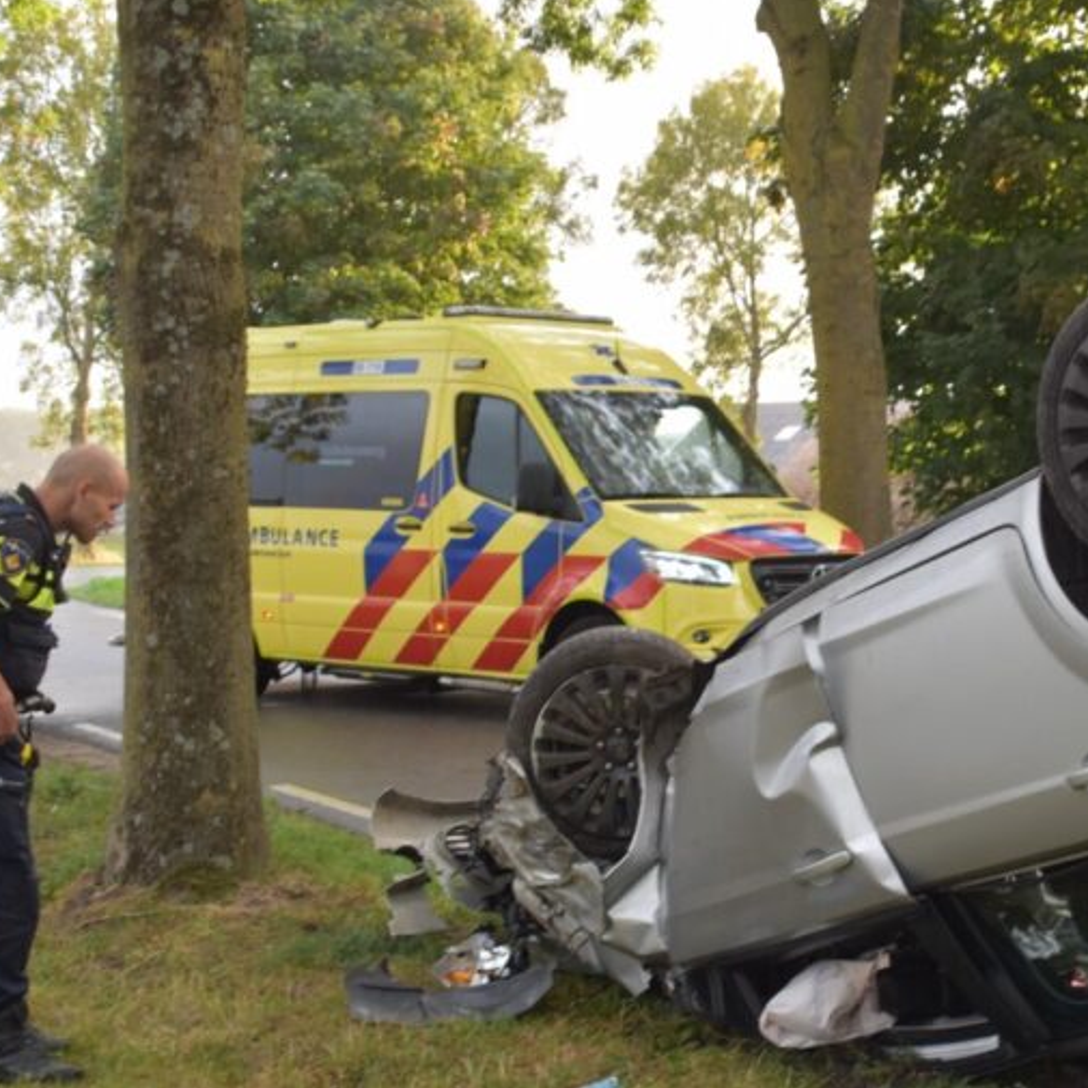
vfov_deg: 27.7
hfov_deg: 26.9
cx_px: 950
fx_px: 2205
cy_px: 654
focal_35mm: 62
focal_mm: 24
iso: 400
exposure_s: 1/80
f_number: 4.5
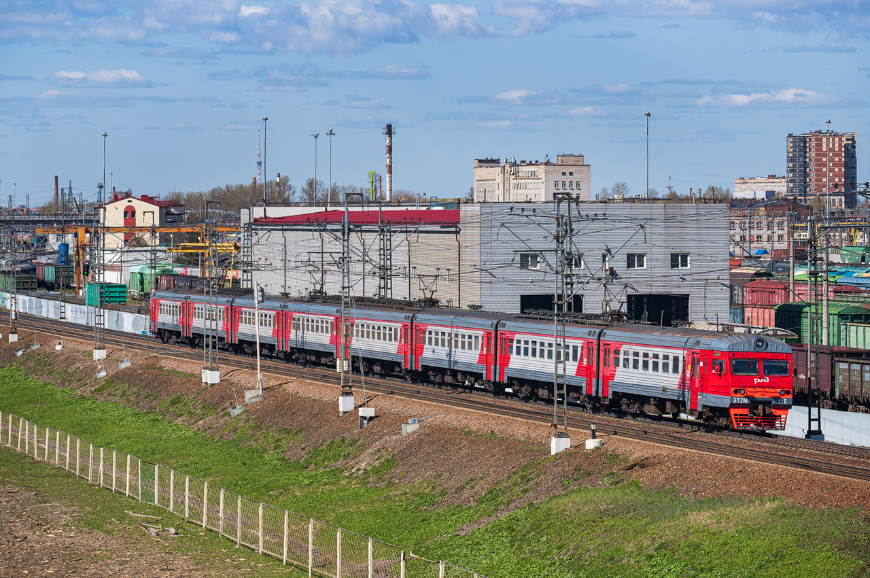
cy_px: 289
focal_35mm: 157
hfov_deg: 13.1
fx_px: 3780
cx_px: 435
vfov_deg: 8.7
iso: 200
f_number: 7.1
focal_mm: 156.6
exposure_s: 1/800
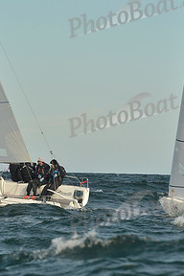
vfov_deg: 5.4
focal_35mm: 382
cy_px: 77
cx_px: 19
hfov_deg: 3.6
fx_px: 2928
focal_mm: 190
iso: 280
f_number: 9
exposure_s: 1/1250
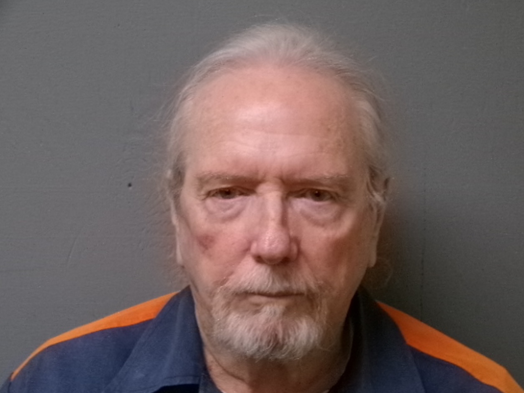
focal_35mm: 89
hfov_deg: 22.0
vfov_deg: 16.6
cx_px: 271
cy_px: 195
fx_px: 1347
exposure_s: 1/50
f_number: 4
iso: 800
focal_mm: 15.4
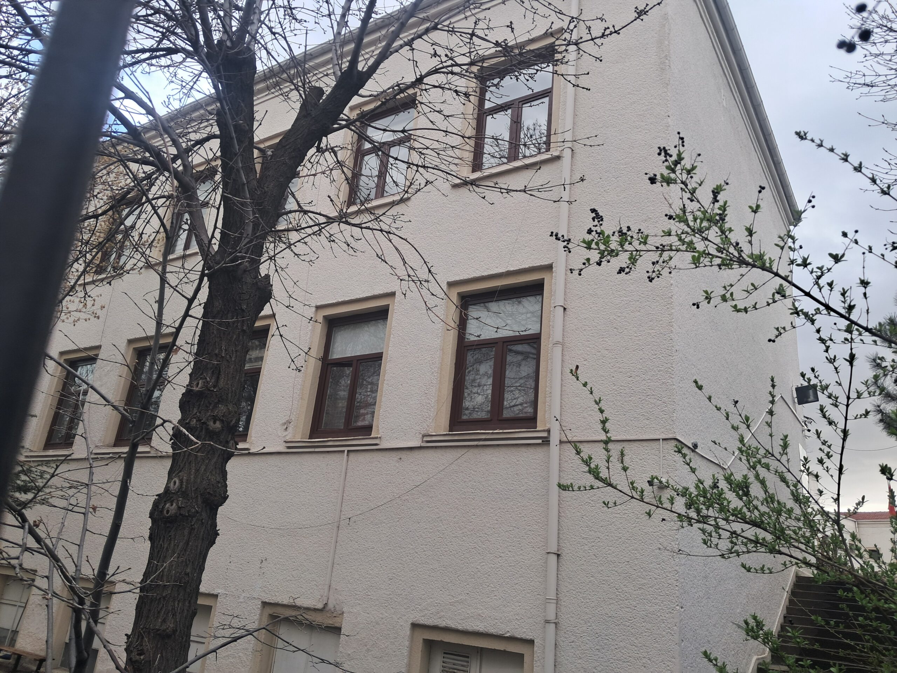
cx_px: 448
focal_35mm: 27
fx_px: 700
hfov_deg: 65.3
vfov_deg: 51.4
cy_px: 336
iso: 50
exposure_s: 1/100
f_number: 1.8
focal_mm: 4
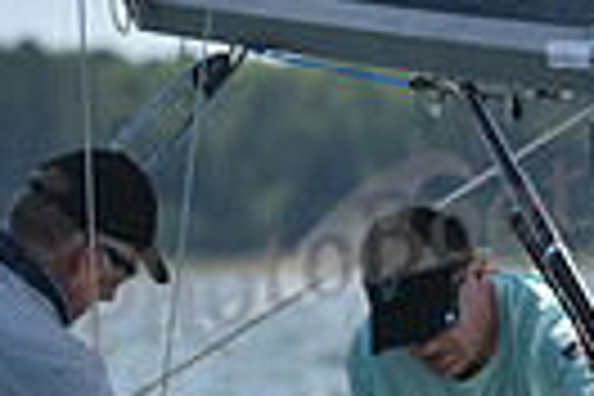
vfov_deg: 1.6
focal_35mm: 880
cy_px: 542
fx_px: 14519
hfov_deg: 2.3
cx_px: -158
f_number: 5
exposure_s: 1/800
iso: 100
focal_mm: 200
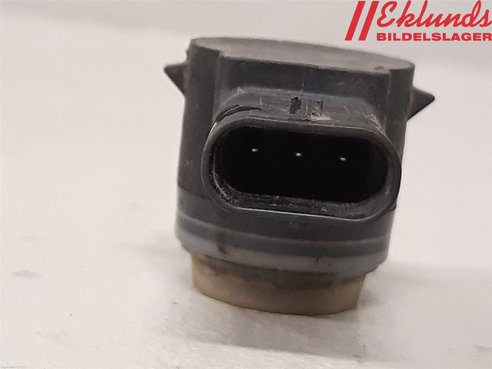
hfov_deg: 67.3
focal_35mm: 26
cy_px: 184
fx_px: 370
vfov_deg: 53.1
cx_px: 246
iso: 320
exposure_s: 1/50
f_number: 1.7
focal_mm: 3.93
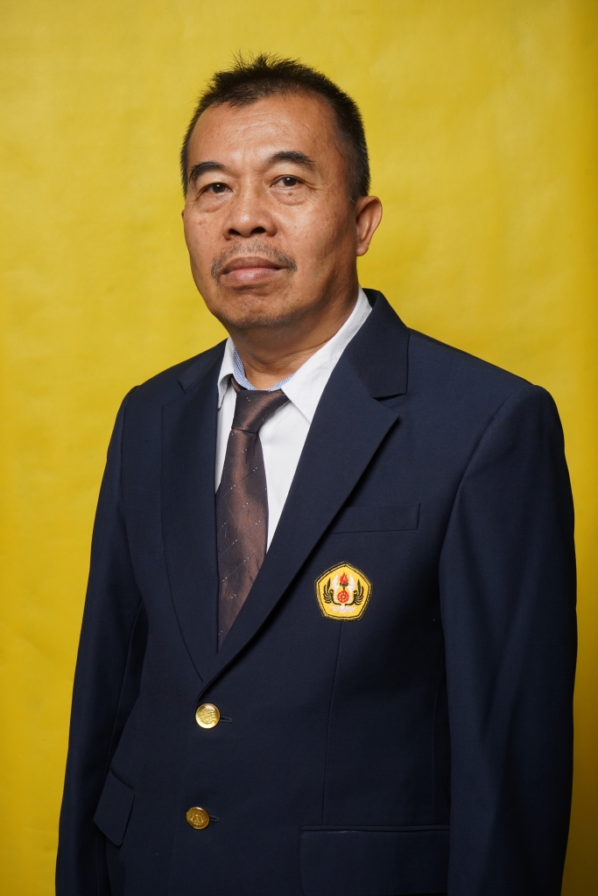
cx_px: 299
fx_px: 1569
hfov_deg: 21.6
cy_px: 448
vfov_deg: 31.9
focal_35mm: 63
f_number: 10
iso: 250
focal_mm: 63
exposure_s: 1/250
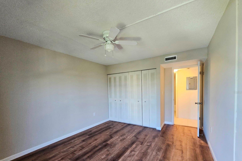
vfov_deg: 80.7
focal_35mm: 14
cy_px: 92
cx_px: 123
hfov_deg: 104.2
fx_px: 94
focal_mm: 2.2
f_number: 2.2
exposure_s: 1/30
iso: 400
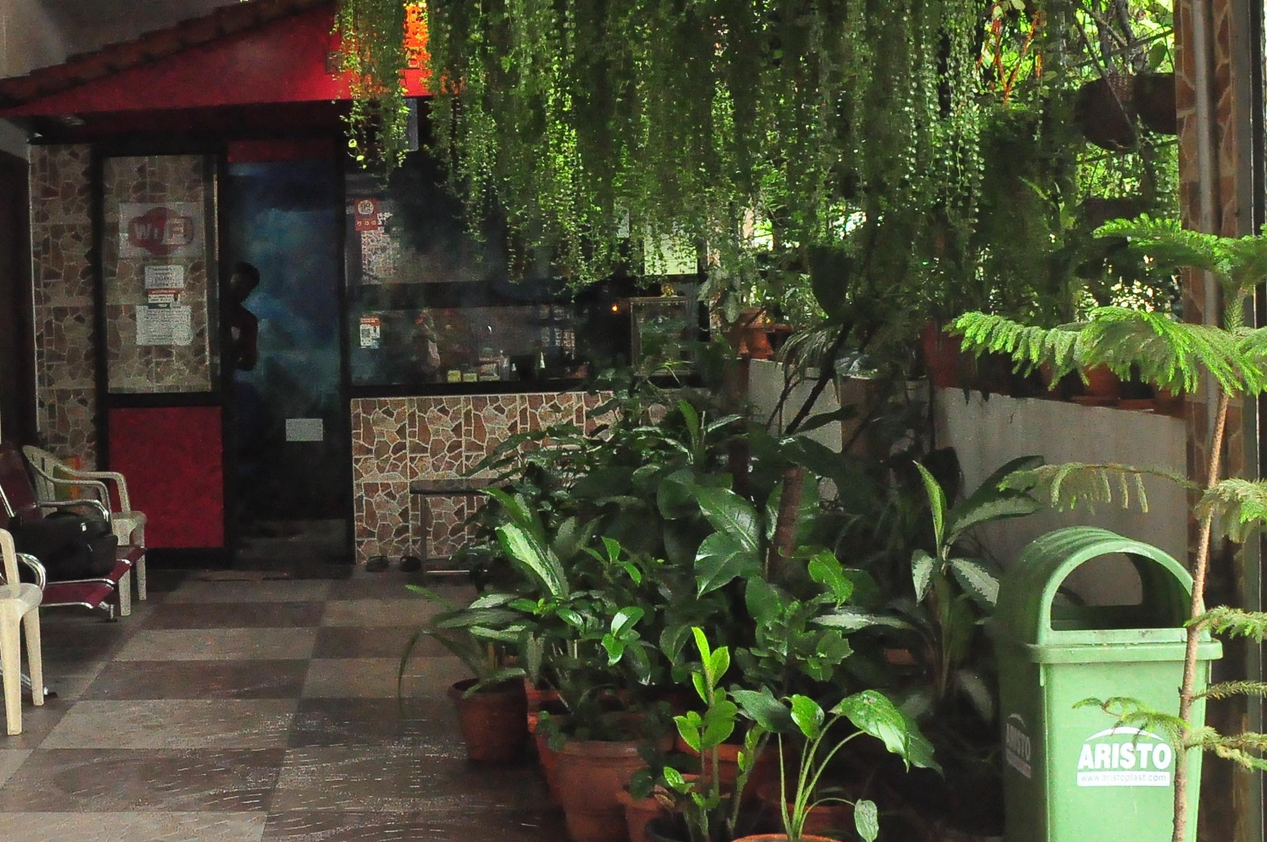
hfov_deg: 36.7
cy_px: 332
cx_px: 313
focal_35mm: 53
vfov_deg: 25.4
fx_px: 1863
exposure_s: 1/125
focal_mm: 18
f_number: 8
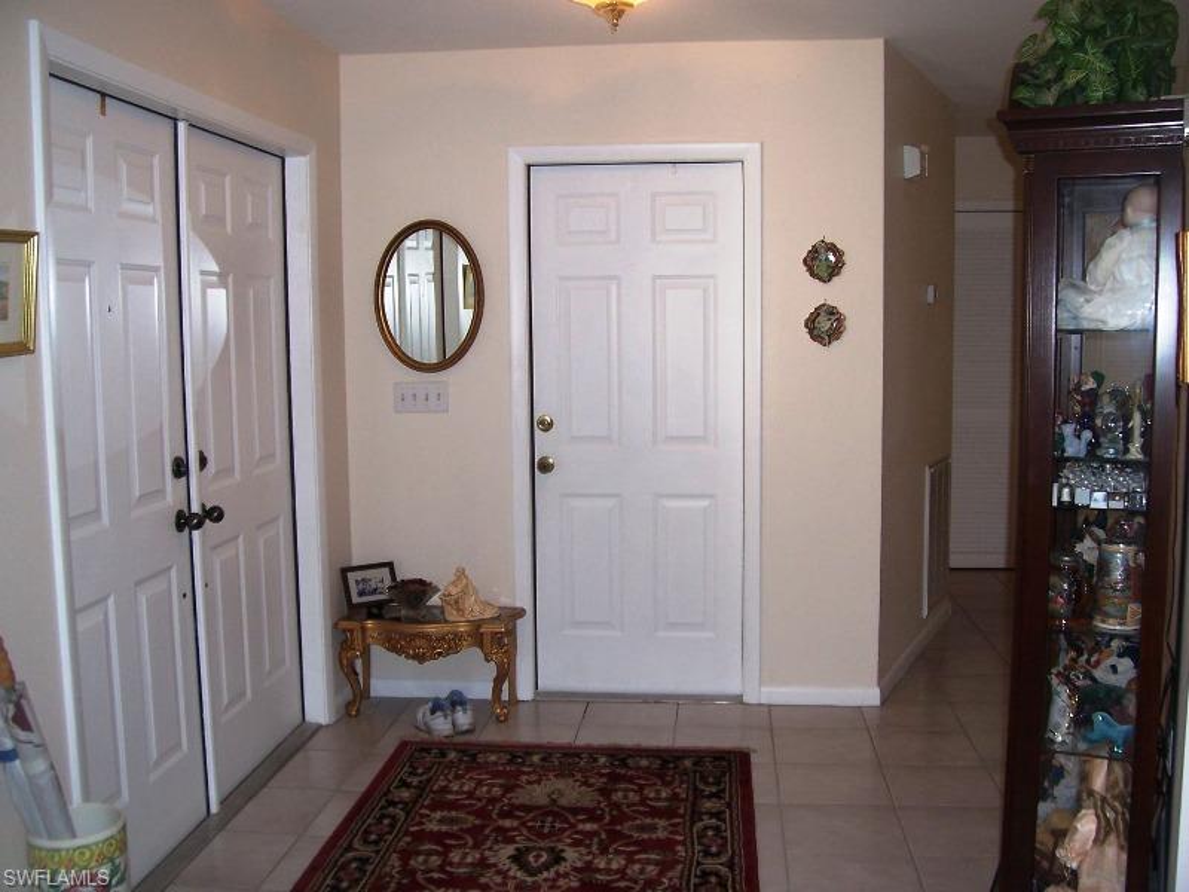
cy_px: 446
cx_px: 594
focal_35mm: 34
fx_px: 1168
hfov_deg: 54.0
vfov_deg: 41.8
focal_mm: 5.6
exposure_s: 1/60
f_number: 2.7
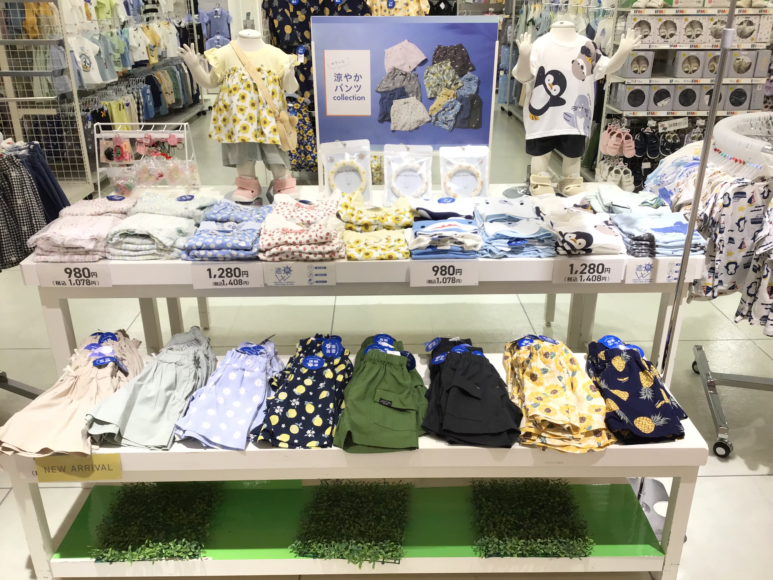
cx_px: 386
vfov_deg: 45.4
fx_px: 692
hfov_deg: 58.4
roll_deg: -0.8
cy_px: 290
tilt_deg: -24.0
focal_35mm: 31
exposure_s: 1/100
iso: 50
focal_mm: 3.3
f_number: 2.4
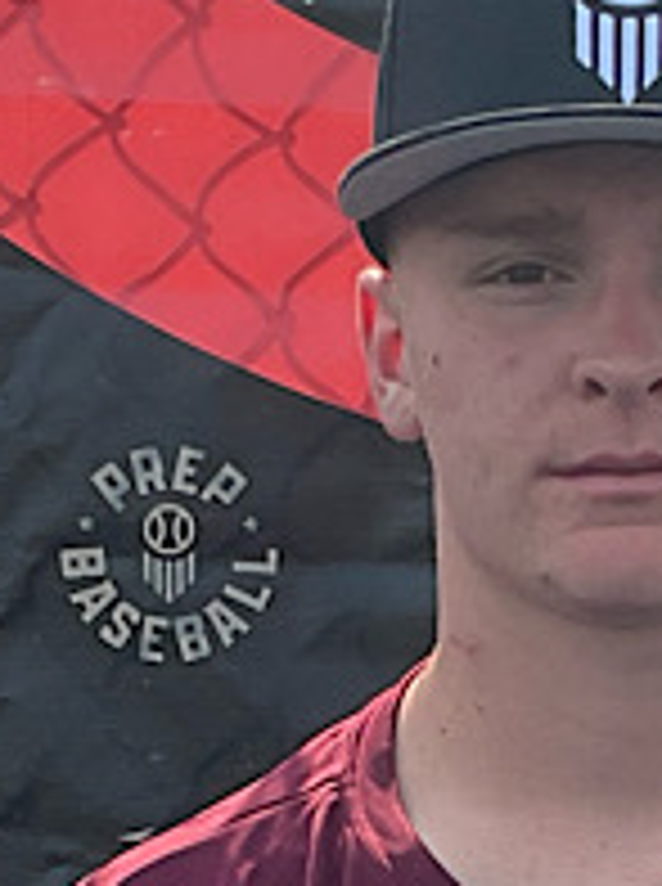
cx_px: 612
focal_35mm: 59
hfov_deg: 24.0
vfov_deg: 31.7
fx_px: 1509
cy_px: 742
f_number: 1.8
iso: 16
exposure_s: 1/1577
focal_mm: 3
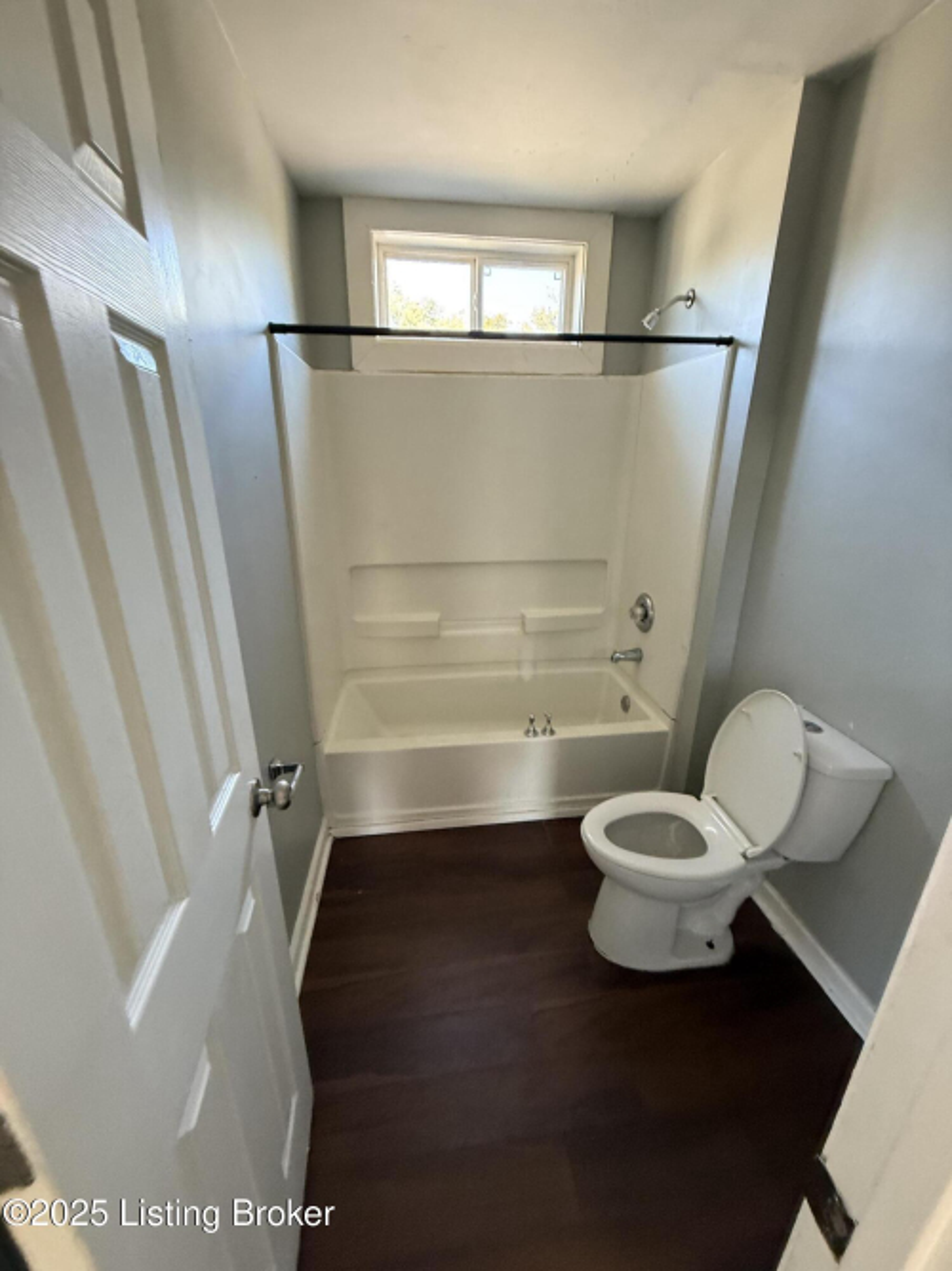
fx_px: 514
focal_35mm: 14
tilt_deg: -18.6
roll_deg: +0.2
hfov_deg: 85.7
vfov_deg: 102.1
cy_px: 636
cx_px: 476
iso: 500
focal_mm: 2.22
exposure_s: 1/60
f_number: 2.2
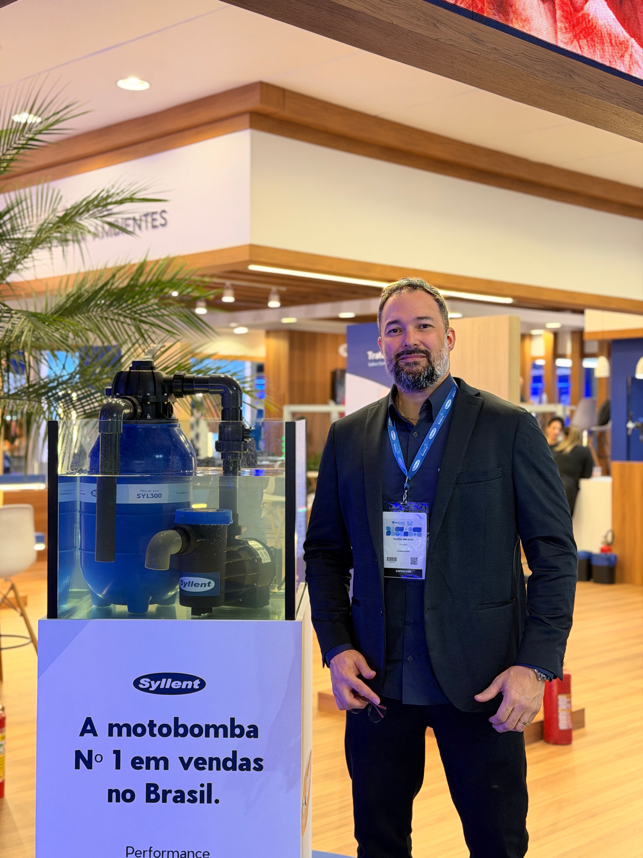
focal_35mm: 48
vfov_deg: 39.7
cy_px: 429
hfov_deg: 30.3
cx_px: 322
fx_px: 1189
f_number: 1.78
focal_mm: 6.76
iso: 80
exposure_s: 1/60
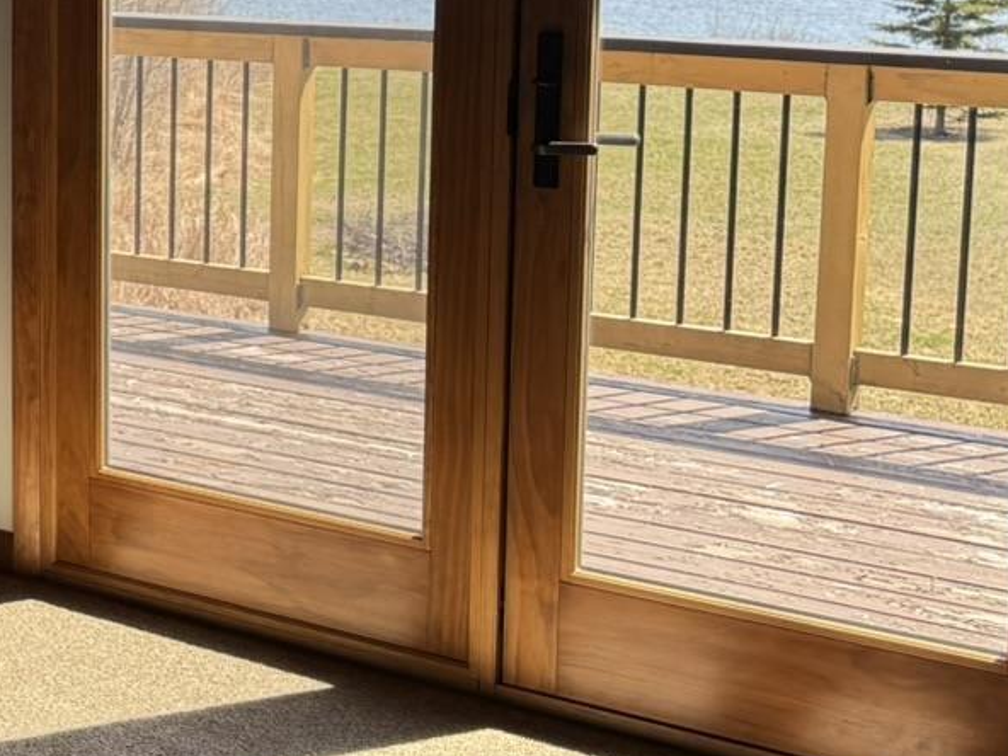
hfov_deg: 20.6
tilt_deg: -9.5
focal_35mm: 83
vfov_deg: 17.6
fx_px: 2417
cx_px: -446
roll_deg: +0.9
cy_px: 152
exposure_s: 1/822
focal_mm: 6.76
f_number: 1.78
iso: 80
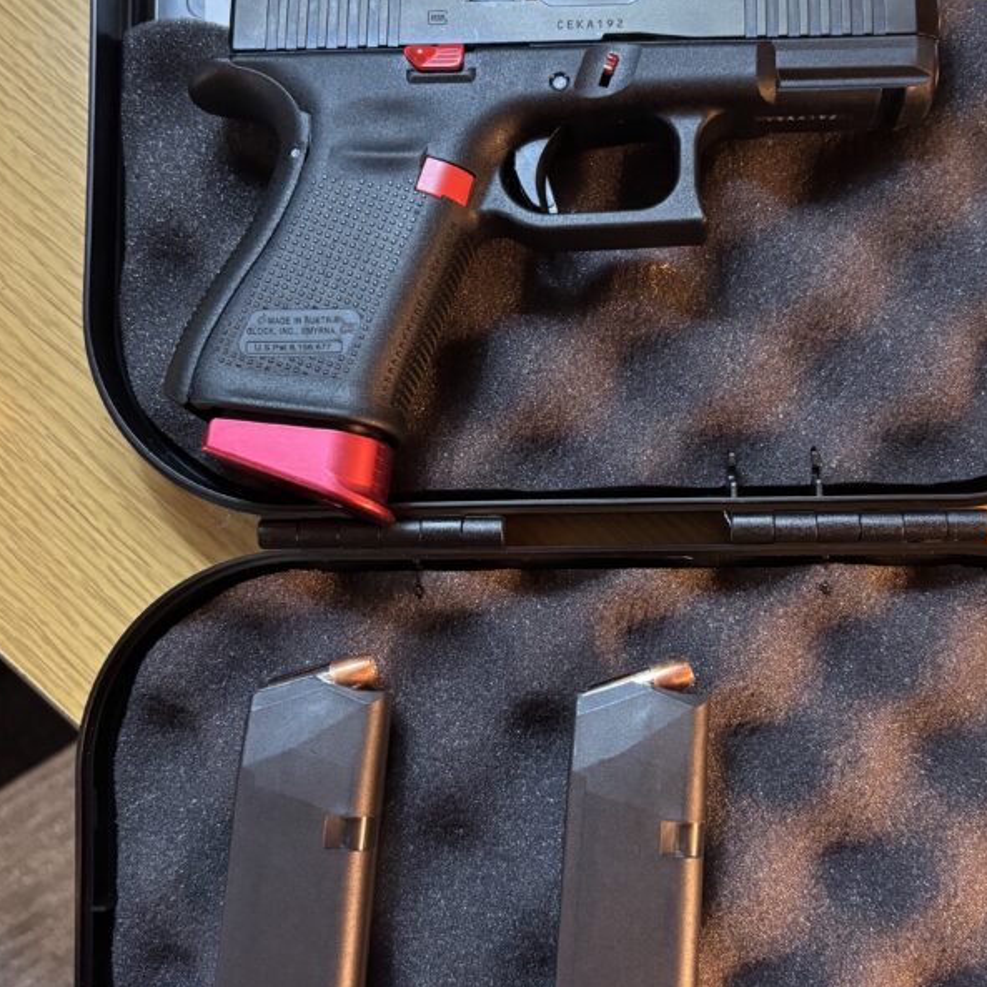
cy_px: 494
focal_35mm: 31
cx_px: 574
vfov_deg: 52.5
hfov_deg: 52.3
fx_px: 1000
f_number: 1.6
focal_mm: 5.96
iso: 500
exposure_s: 1/30
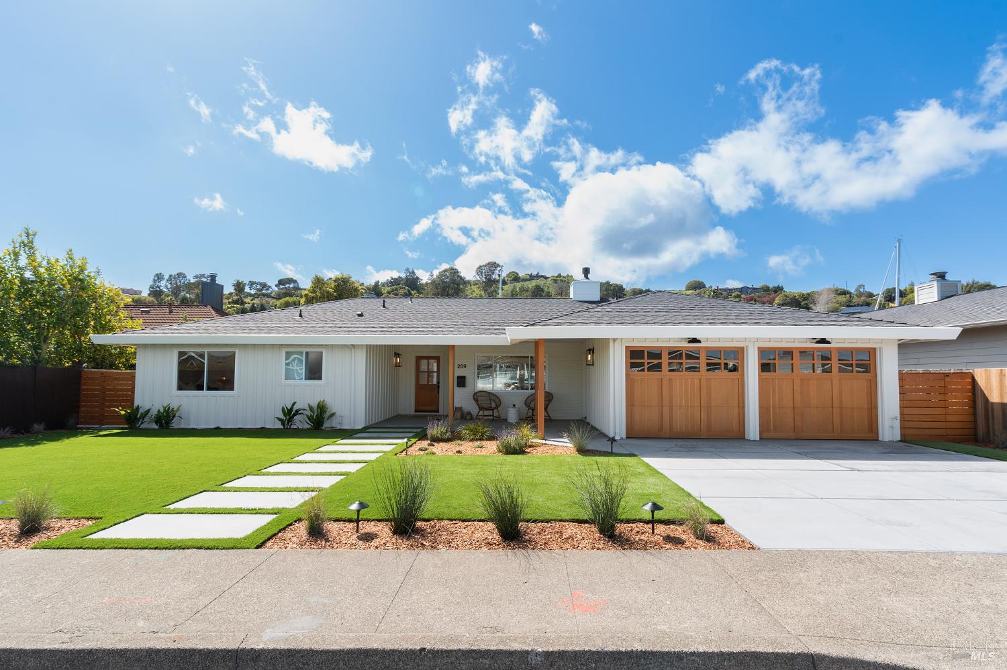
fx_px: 419
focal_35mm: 15
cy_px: 335
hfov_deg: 100.4
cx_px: 504
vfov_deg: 77.3
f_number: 9
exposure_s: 1/200
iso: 160
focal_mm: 15
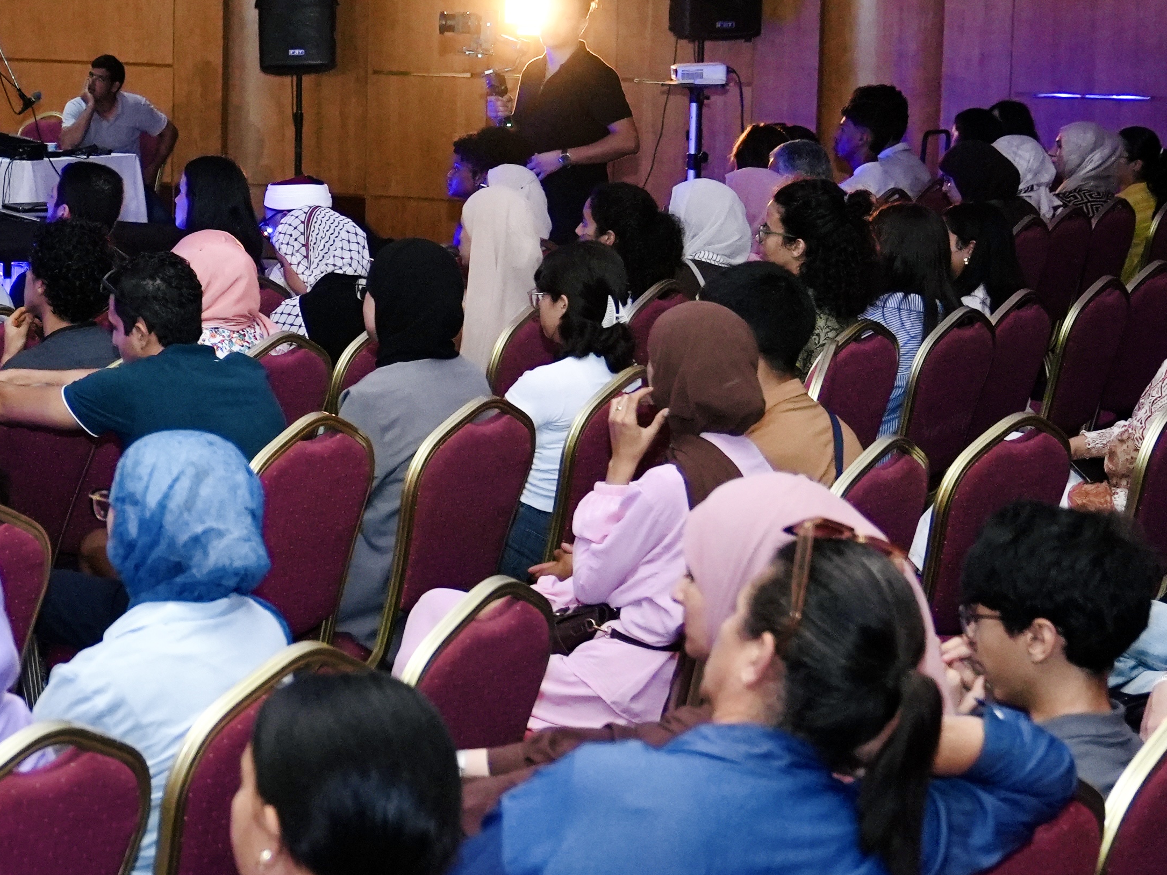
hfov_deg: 20.8
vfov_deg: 16.4
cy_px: 347
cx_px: -91
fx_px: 3034
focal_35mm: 90
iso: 2000
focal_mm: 29
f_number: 2.8
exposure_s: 1/160
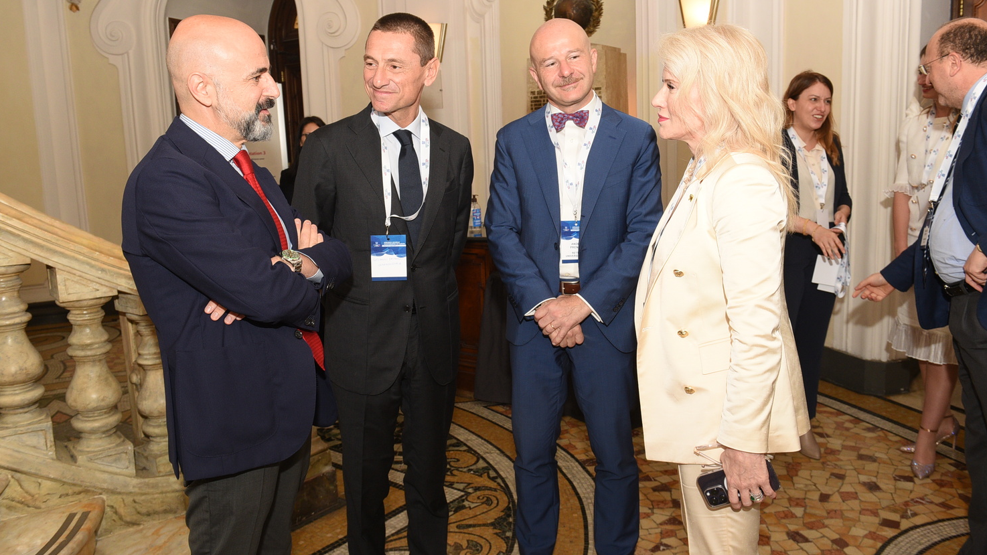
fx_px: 811
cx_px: 501
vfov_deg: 37.8
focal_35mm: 31
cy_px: 256
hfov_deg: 62.6
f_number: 7.1
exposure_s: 1/200
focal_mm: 29
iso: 1000
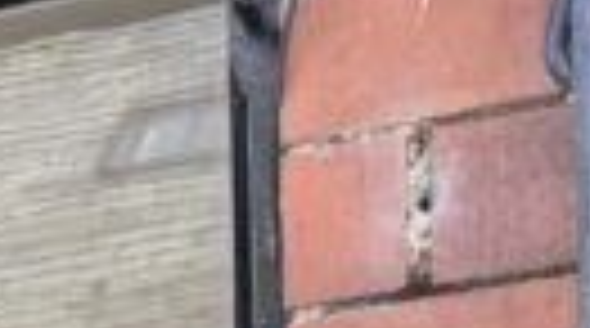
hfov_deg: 8.5
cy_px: 1402
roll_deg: +0.4
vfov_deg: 5.1
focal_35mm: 205
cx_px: -1257
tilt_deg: +3.0
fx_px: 3200
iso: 80
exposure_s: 1/412
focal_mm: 6.76
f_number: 1.78
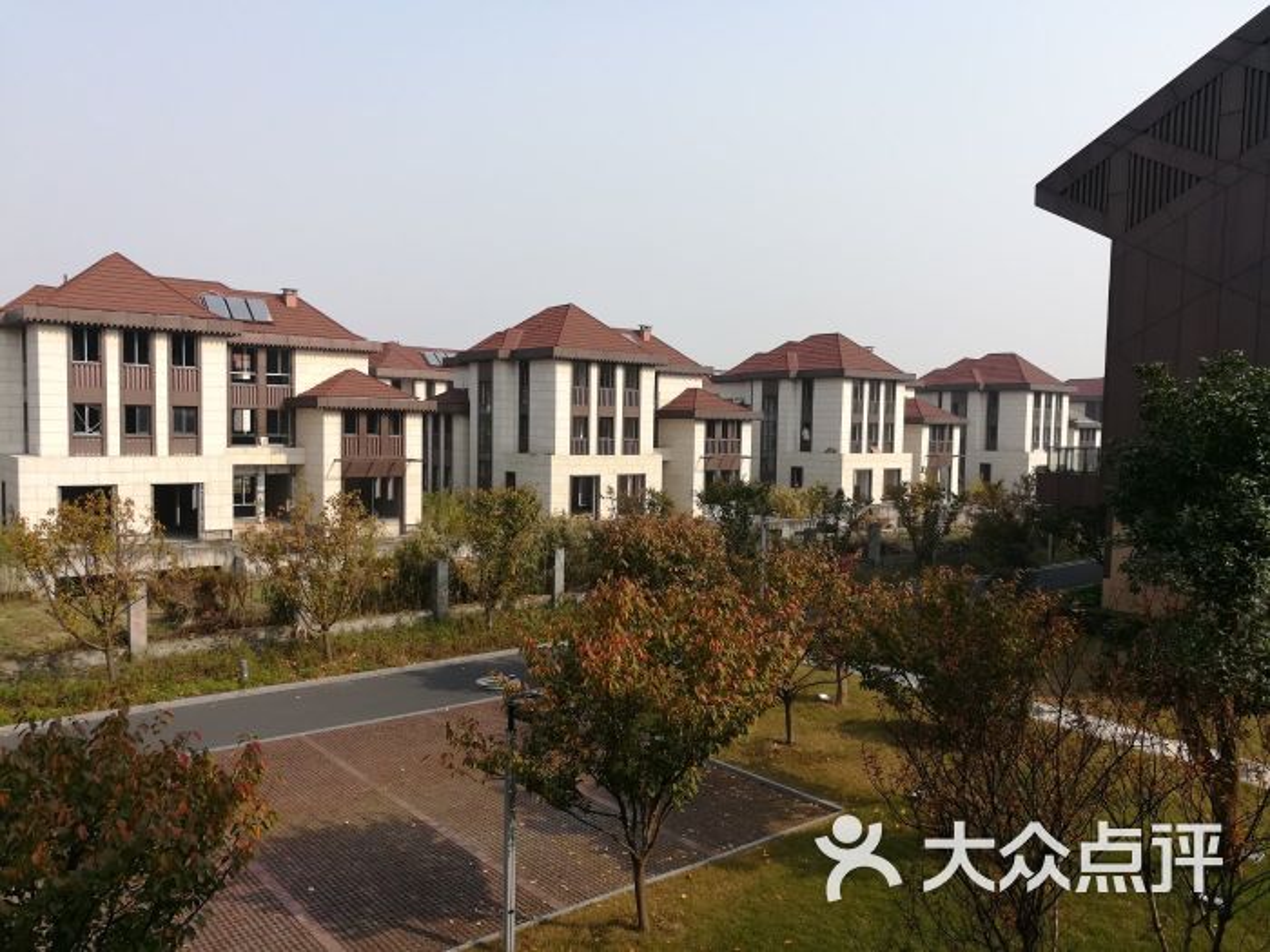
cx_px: 635
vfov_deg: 53.1
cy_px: 476
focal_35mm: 26
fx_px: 954
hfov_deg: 67.3
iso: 50
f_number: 2.2
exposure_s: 1/769
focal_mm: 3.83
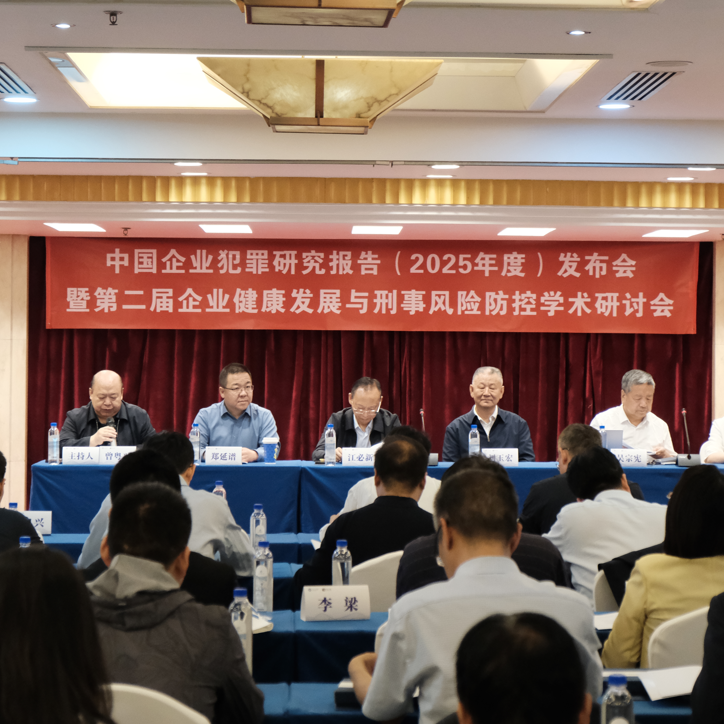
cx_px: 421
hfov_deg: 18.1
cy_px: 313
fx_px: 2272
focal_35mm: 96
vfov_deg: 18.1
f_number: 4
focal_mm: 42.5
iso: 4000
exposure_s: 1/125
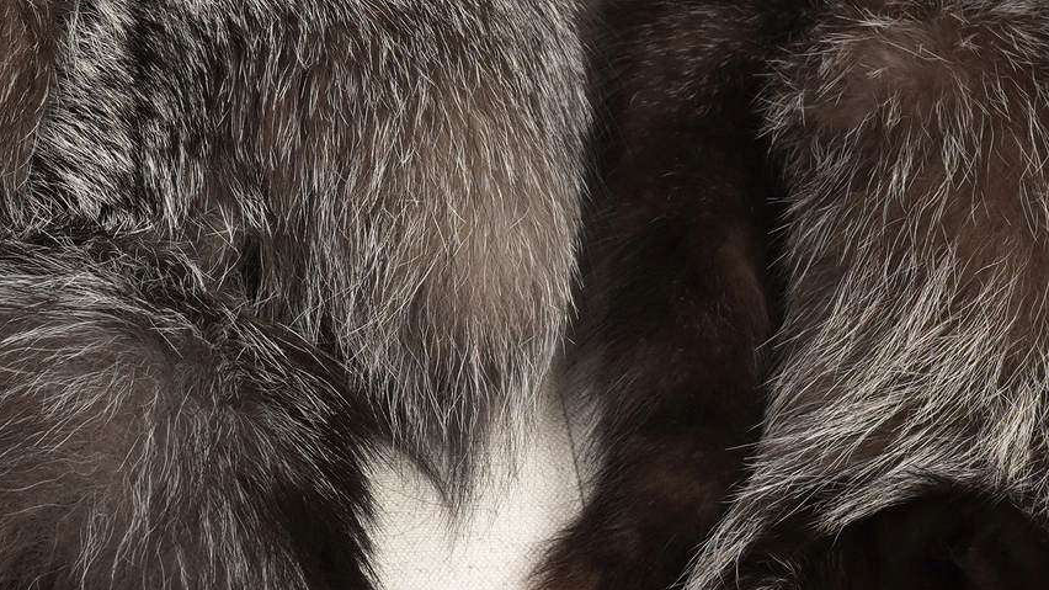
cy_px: 286
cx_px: 410
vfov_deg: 7.1
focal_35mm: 170
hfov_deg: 12.7
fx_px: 4728
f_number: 5.6
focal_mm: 32
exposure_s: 1/40
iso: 400
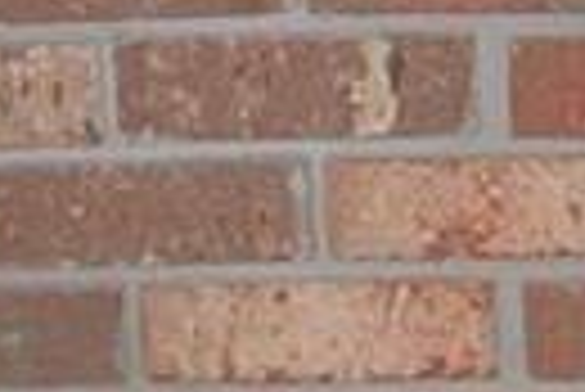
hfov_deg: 6.4
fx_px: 5011
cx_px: 1382
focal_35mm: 308
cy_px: -570
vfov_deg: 4.4
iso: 200
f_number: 4.2
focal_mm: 26
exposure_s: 1/60
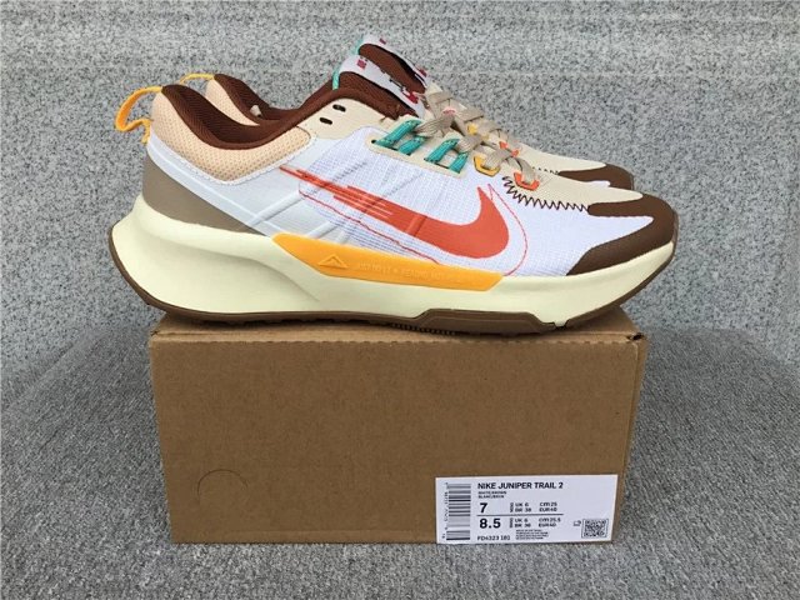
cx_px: 400
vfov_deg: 45.4
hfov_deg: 58.4
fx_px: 716
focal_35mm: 31
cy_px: 300
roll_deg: -0.4
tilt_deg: -18.2
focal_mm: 3.3
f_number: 2.4
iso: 25
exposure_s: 1/515
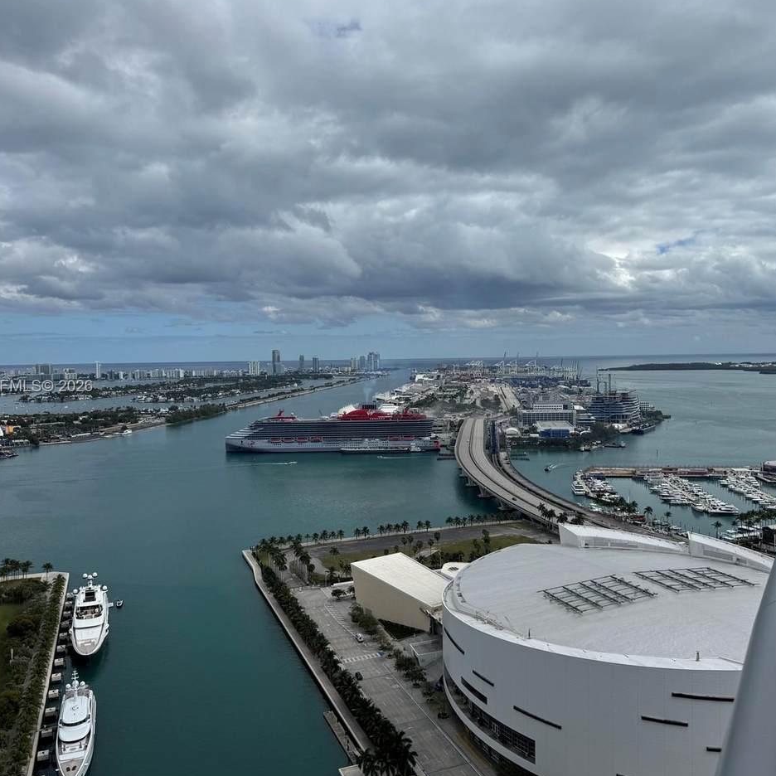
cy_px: 387
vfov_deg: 55.6
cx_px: 417
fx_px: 736
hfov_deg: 55.6
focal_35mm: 29
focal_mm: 6.76
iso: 80
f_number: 1.78
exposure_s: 1/9009
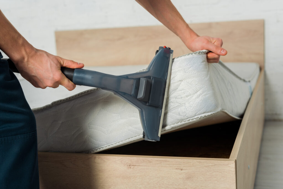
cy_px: 94
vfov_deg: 27.0
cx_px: 142
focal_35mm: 50
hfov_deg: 39.6
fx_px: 393
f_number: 5
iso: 125
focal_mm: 50
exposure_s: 1/160
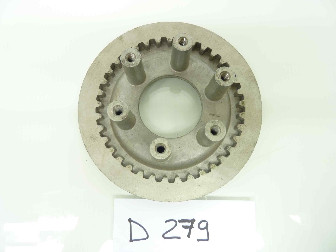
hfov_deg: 69.4
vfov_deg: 54.9
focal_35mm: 25
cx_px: 168
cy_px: 126
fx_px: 243
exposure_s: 1/13
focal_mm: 4.1
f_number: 3.3
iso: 80
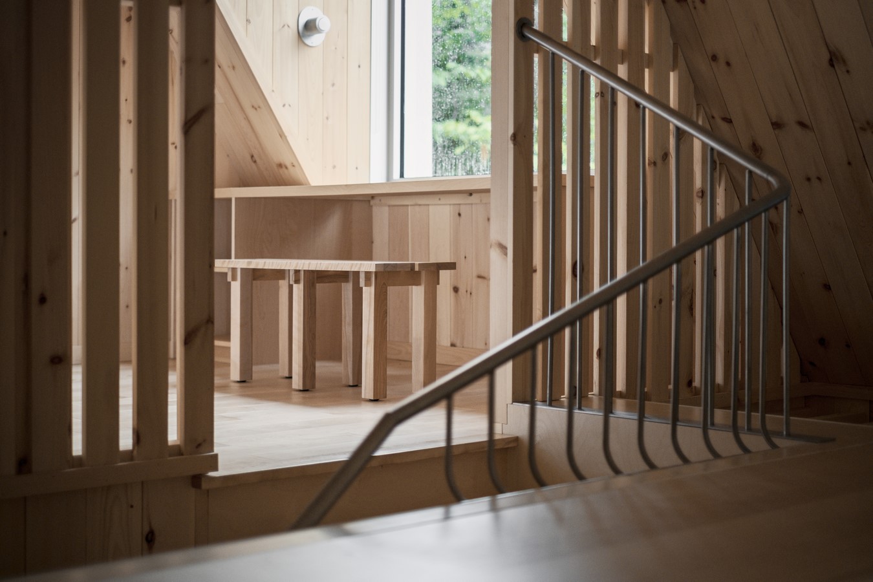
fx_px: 1285
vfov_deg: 25.5
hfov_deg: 37.5
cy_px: 291
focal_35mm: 53
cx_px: 436
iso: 800
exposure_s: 1/250
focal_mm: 35
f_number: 1.4
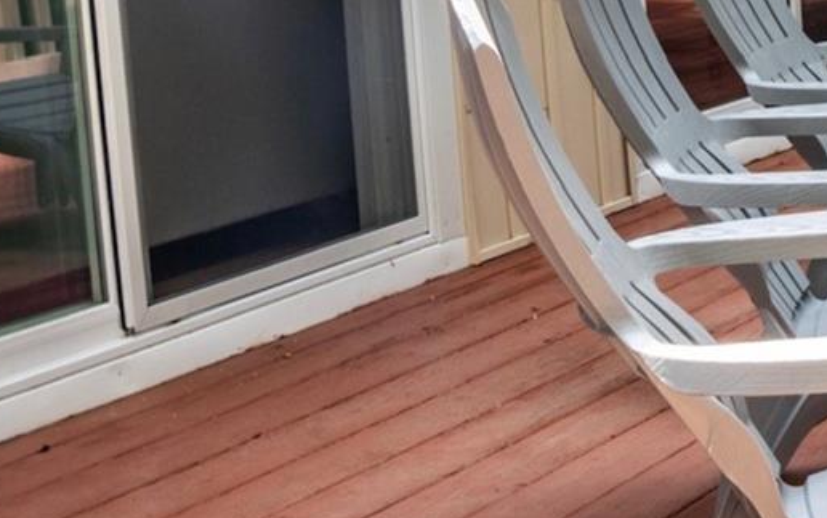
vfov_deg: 13.4
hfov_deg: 17.9
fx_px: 2187
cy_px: 67
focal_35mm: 97
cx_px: 1412
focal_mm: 24
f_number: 14
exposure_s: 1/30
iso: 250
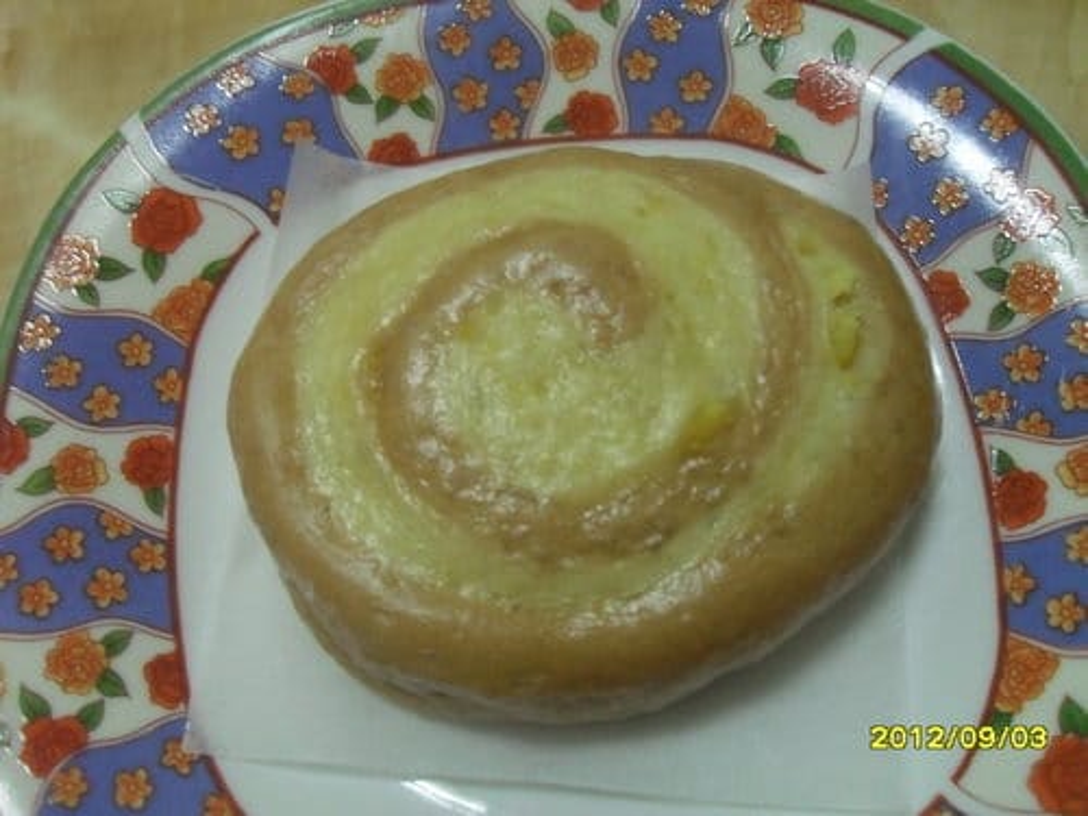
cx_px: 544
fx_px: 1100
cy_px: 408
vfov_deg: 40.7
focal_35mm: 35
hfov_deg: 52.6
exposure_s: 1/30
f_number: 2.8
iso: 320
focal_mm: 6.2
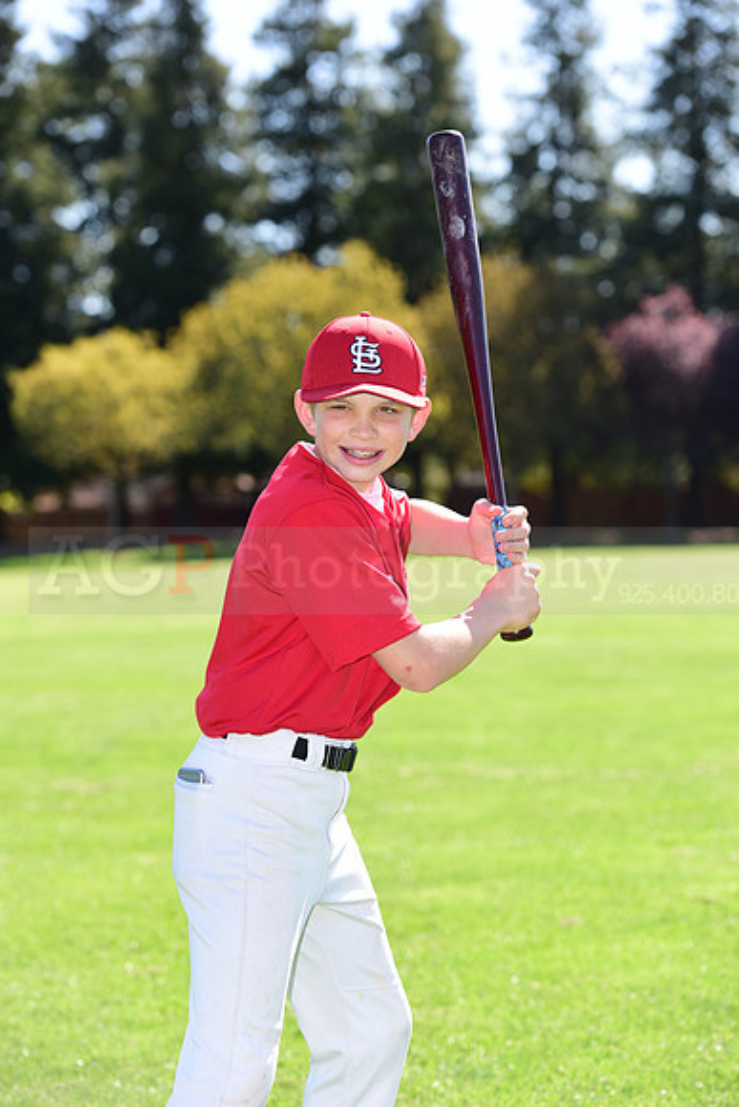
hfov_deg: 11.2
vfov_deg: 16.8
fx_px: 3754
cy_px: 554
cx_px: 370
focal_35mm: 122
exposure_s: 1/320
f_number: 4.5
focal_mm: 122
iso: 125
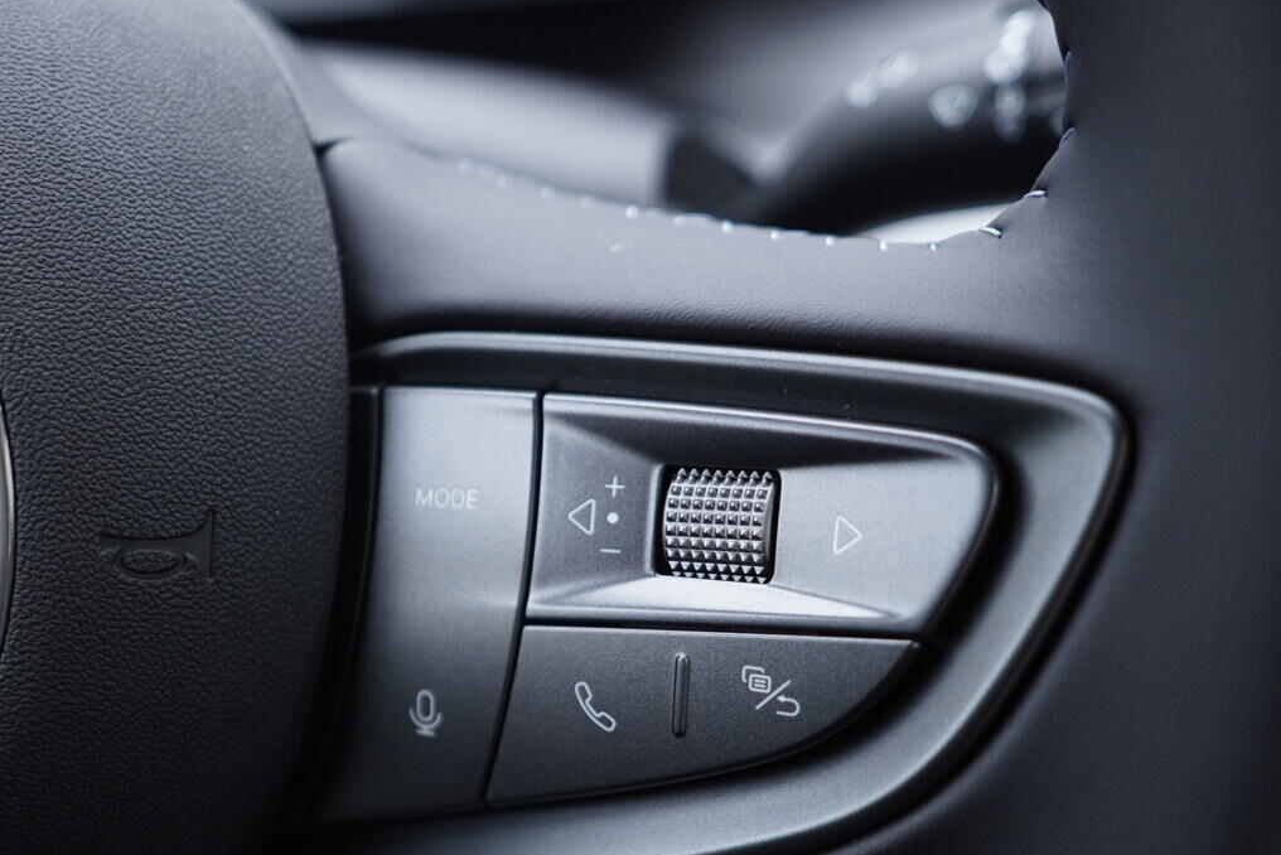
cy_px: 581
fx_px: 1815
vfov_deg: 26.3
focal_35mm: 51
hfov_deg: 38.7
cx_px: 525
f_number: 2.8
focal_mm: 24
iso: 200
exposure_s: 1/40
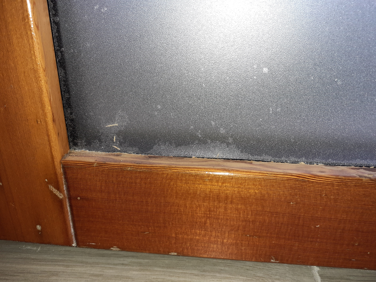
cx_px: 188
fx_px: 293
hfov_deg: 65.3
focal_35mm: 27
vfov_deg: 51.4
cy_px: 141
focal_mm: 3.6
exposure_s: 1/100
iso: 50
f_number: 1.9
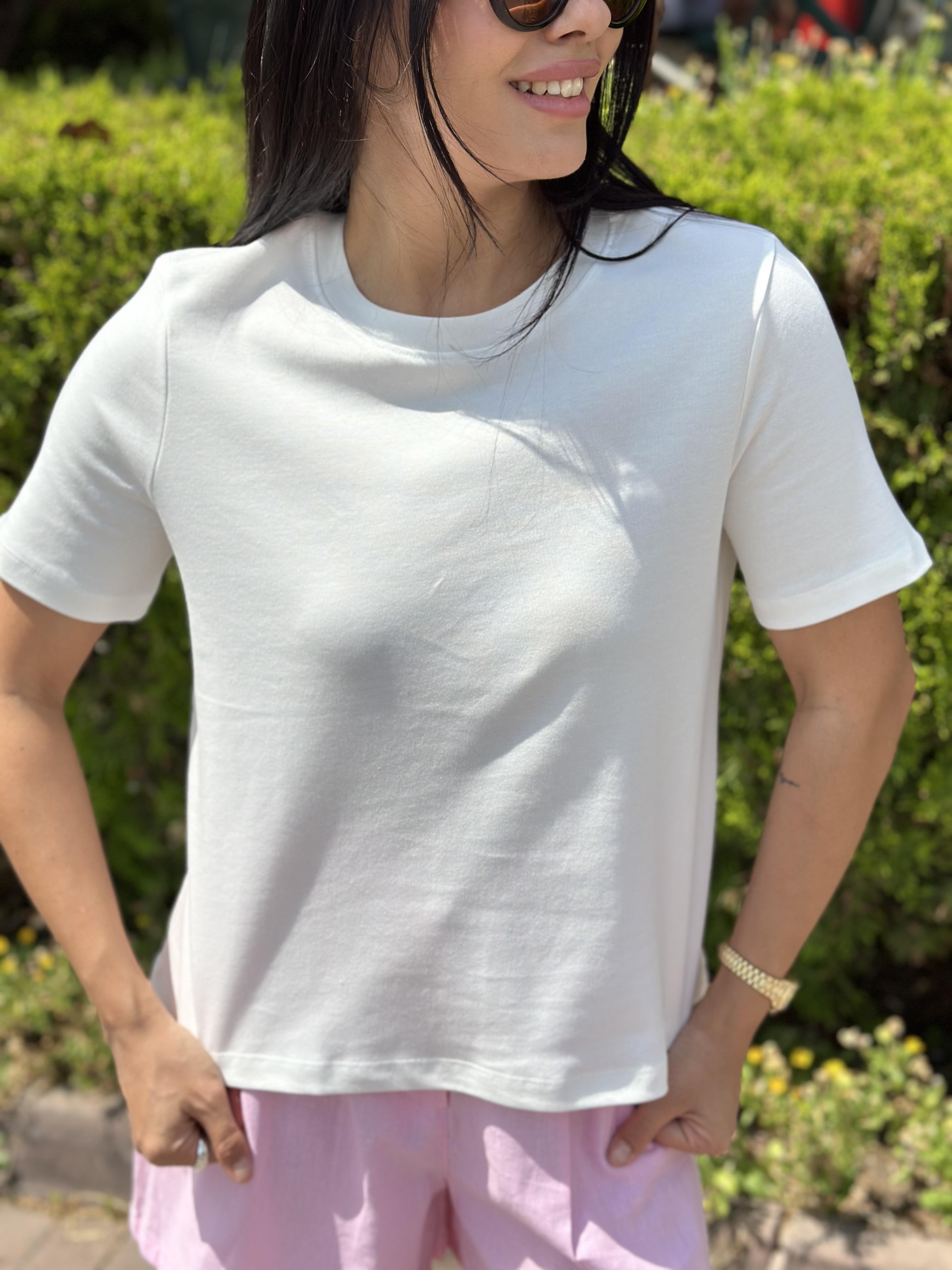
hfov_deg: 30.3
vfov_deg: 39.7
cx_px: 476
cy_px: 635
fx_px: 1760
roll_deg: -2.0
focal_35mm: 48
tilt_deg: -22.8
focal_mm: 6.86
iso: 100
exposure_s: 1/6211
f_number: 1.78
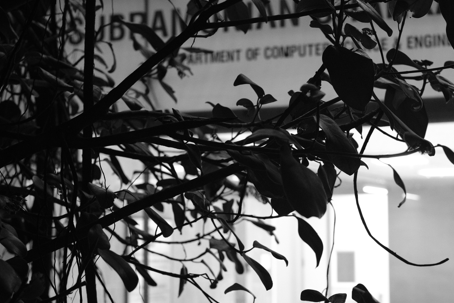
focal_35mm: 82
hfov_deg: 24.6
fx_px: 1034
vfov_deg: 16.7
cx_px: 301
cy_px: 147
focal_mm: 33
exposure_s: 1/30
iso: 2000
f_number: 3.6
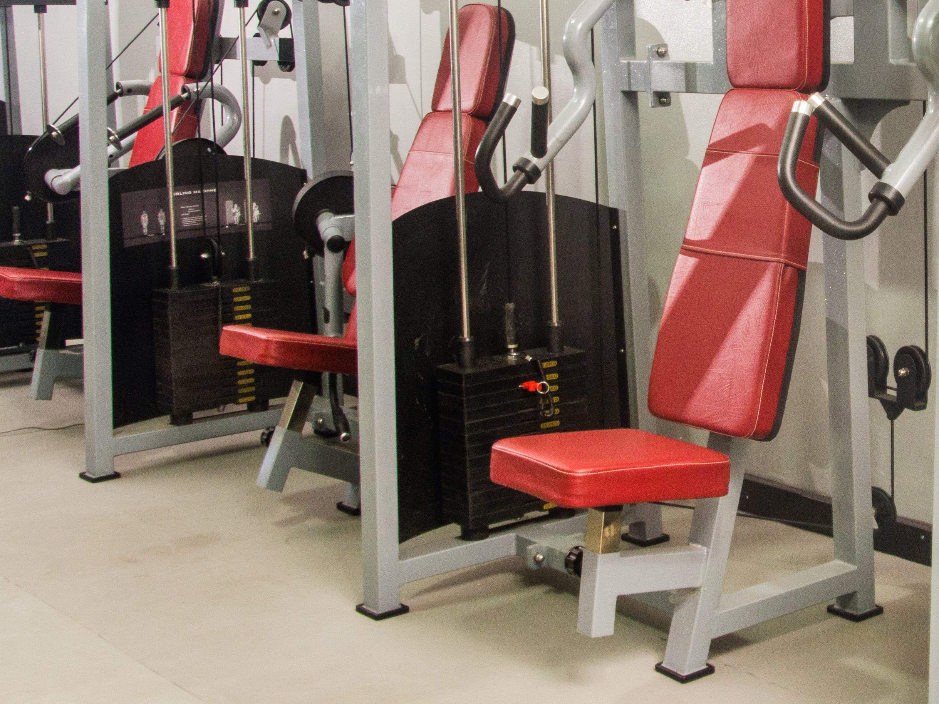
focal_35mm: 64
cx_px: 798
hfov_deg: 29.3
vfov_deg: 22.5
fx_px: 1736
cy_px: 106
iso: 640
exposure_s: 1/2.5
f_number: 10
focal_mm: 22
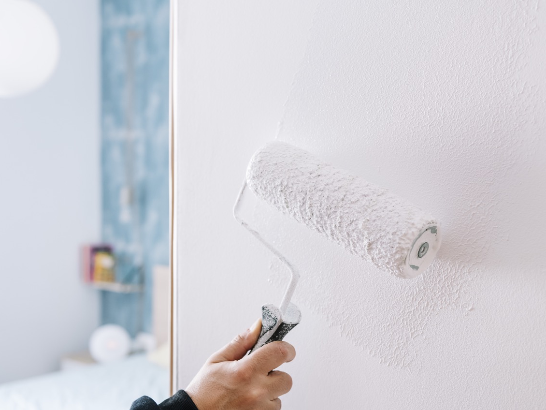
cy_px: 206
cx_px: 300
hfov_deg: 38.9
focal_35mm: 49
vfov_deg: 29.7
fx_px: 773
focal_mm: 45
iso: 1250
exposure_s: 1/40
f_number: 4
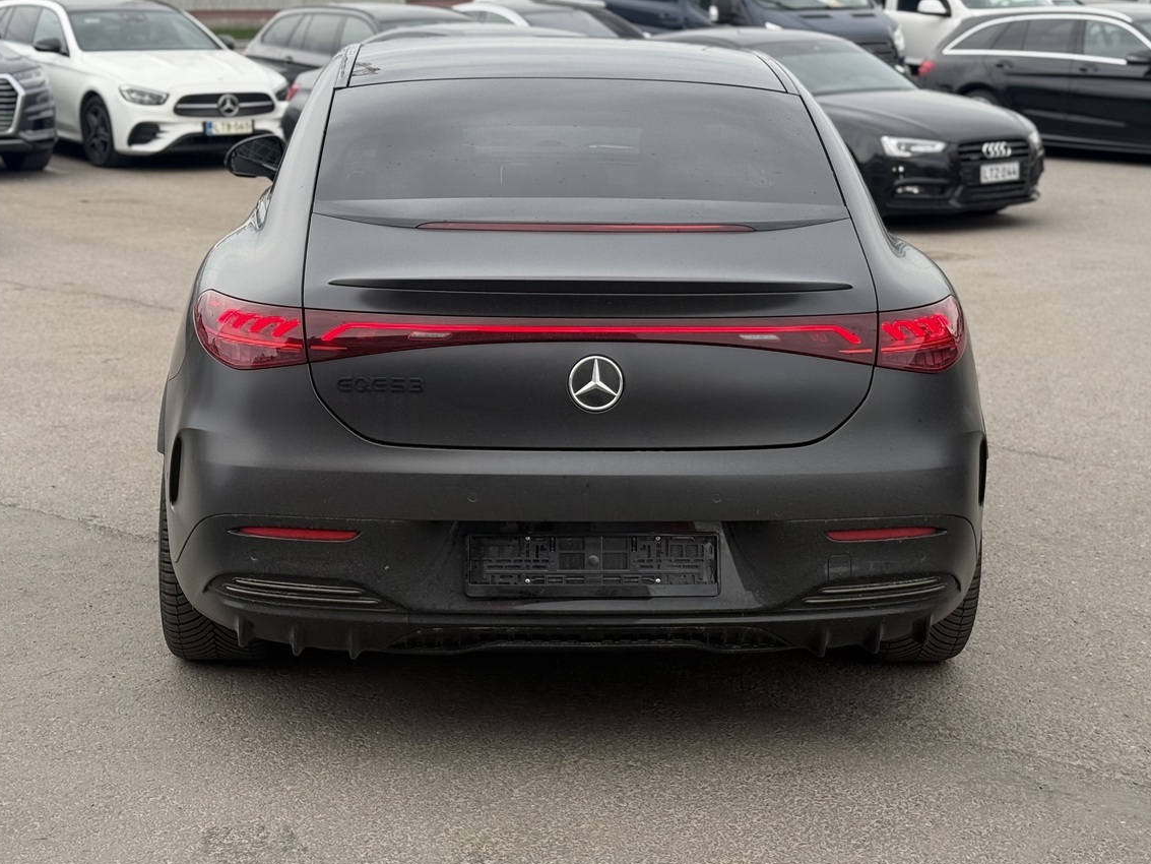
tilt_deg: -10.1
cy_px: 369
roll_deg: +0.3
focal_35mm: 61
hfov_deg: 31.7
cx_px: 573
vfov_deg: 24.0
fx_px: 2028
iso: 64
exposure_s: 1/418
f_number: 1.78
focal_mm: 6.76
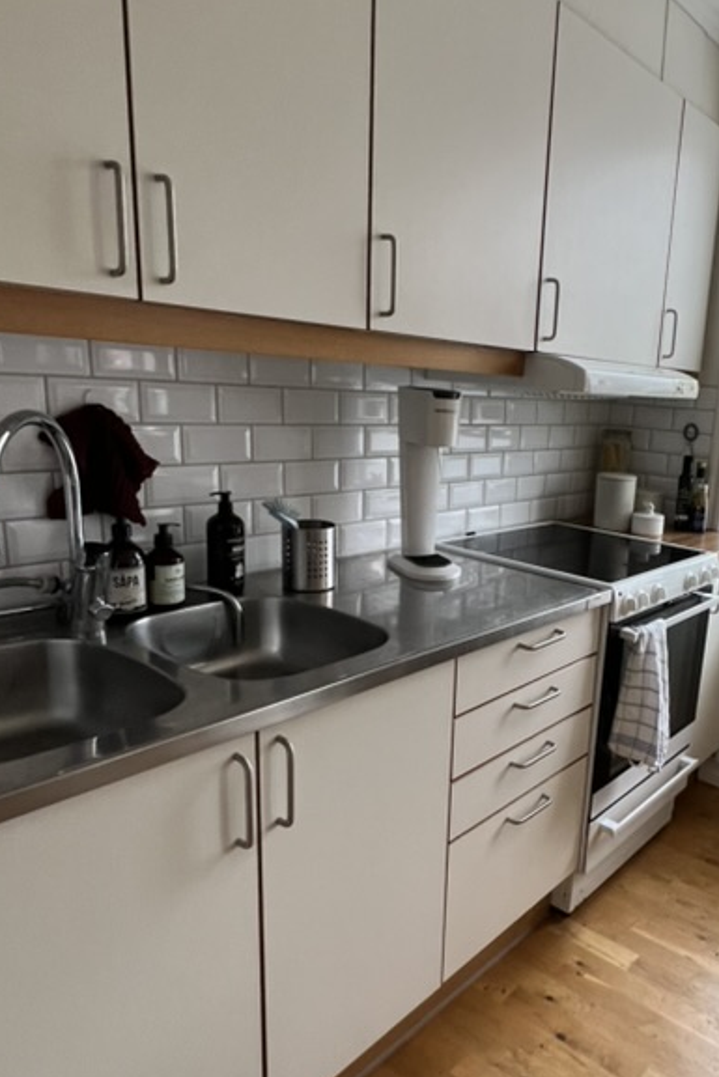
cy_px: 579
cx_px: 543
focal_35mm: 24
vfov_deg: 73.6
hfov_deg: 50.8
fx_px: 719
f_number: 1.8
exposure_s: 1/50
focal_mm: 1.57
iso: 160
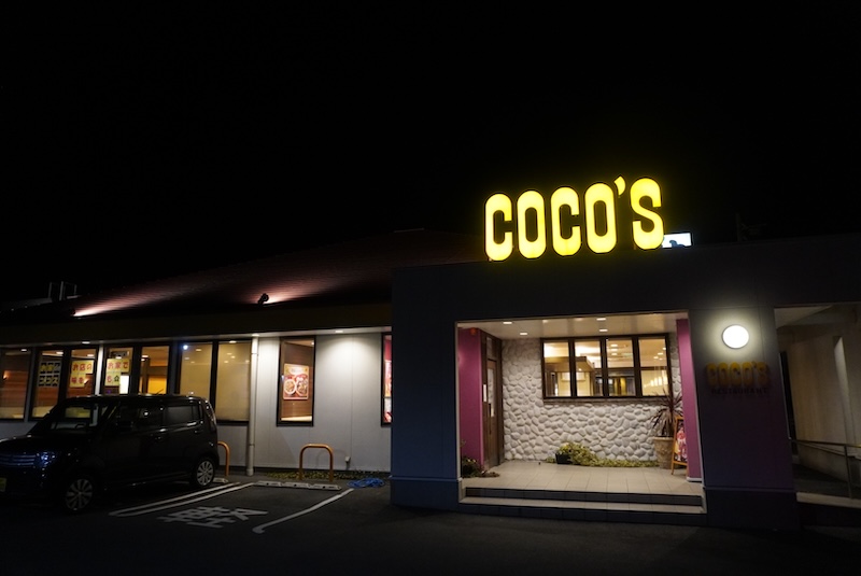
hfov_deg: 73.7
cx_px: 430
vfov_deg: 53.2
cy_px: 288
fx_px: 575
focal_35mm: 24
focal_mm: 16
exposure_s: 1/160
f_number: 3.5
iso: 3200
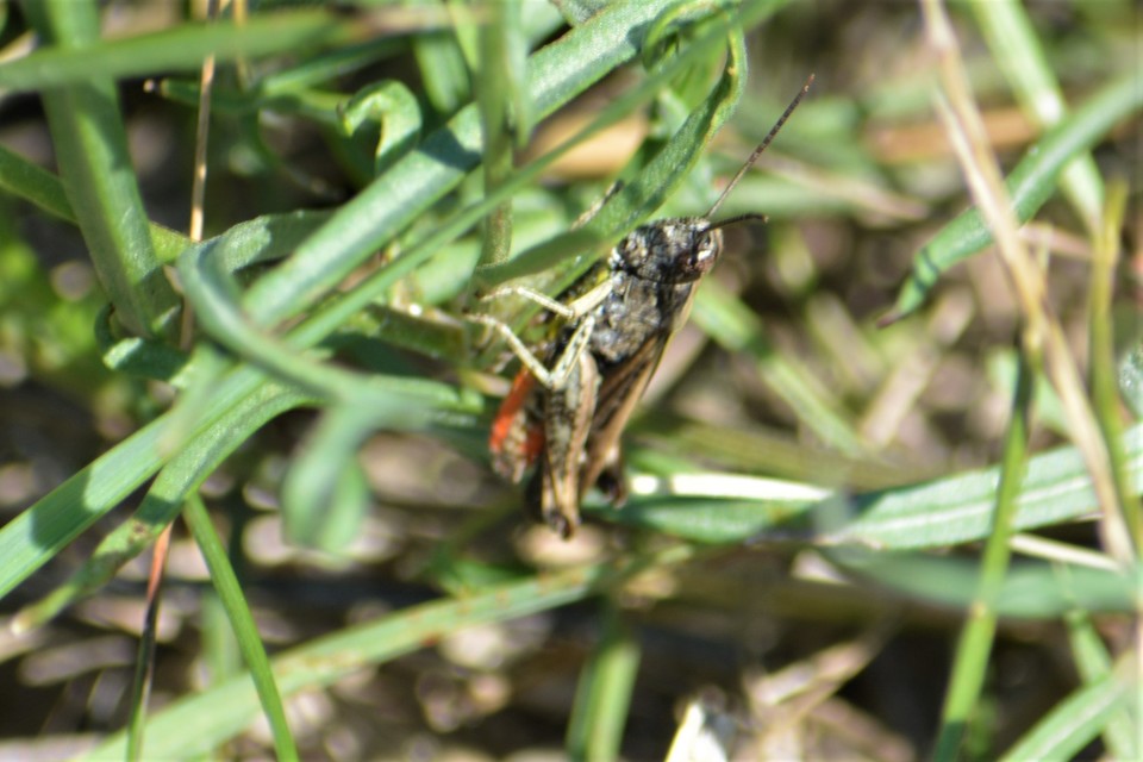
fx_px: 14286
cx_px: 572
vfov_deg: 3.1
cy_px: 381
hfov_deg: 4.6
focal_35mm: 450
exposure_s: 1/125
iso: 125
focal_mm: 300
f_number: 8
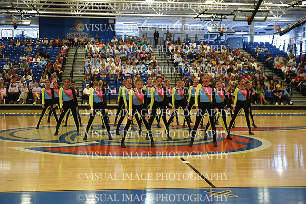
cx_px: 153
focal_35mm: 58
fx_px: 493
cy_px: 102
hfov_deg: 34.5
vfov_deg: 23.4
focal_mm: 58
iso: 6400
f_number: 2.8
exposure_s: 1/1000
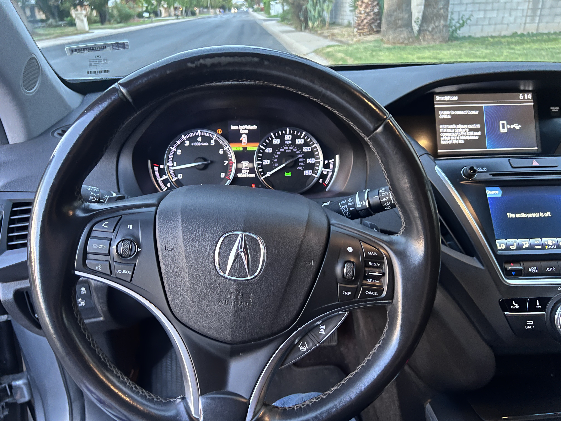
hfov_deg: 67.3
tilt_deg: -25.0
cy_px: 210
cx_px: 280
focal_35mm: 26
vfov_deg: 53.1
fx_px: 421
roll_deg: +3.4
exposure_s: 1/60
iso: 500
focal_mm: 5.7
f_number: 1.5
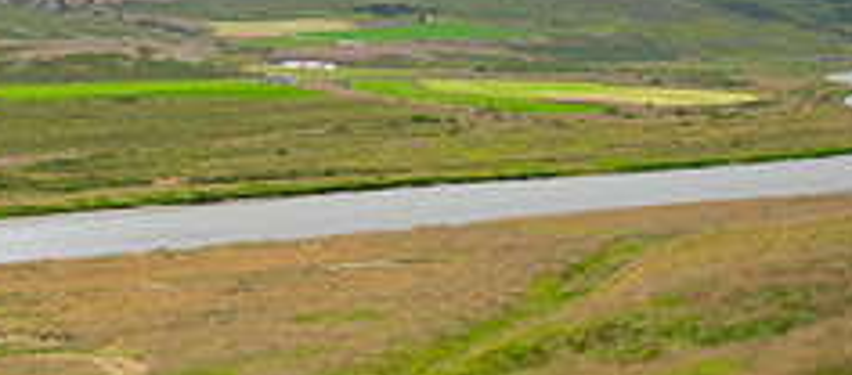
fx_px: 1442
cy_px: 71
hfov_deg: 32.7
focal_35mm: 67
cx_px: 306
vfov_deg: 14.7
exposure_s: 1/250
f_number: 2.8
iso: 640
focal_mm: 24
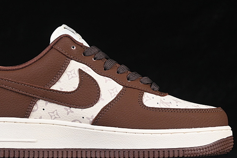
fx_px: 849
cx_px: 94
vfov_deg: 10.6
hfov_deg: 15.9
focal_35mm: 129
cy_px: 75
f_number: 7.1
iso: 160
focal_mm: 50
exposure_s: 1/80
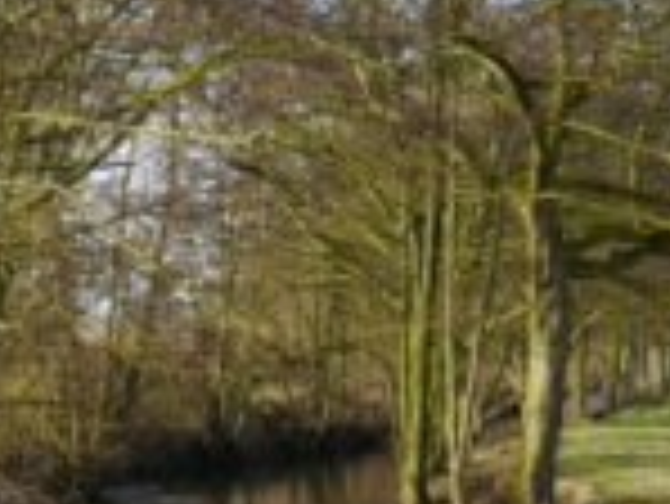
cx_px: 454
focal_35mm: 133
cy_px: 536
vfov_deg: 11.0
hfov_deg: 14.8
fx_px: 2576
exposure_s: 1/160
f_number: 5.6
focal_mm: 23
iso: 160
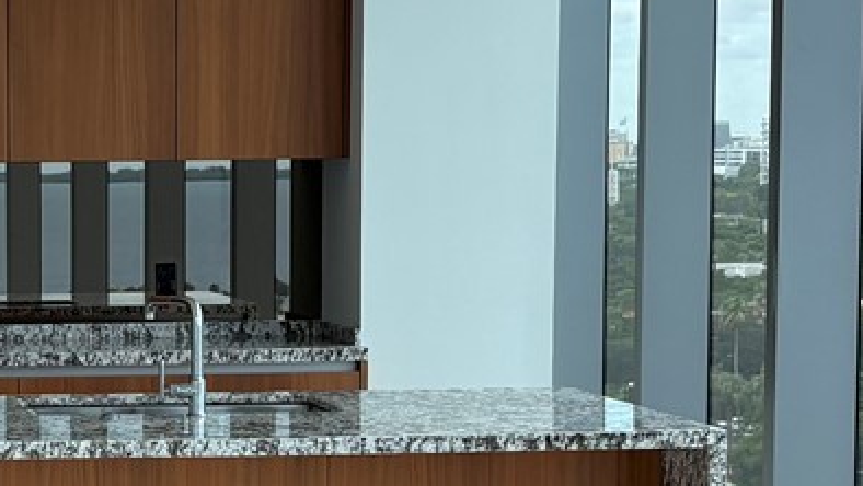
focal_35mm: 115
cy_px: 348
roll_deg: +1.7
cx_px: -79
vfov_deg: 10.5
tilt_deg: -3.9
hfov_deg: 18.0
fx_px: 2633
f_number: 1.6
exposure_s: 1/612
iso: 50
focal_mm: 5.96
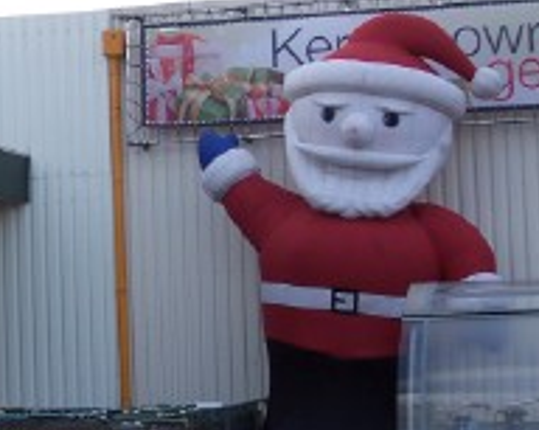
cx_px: 48
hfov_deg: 17.5
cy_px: 180
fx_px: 1720
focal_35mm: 108
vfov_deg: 14.2
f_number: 3.4
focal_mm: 8.6
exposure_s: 1/250
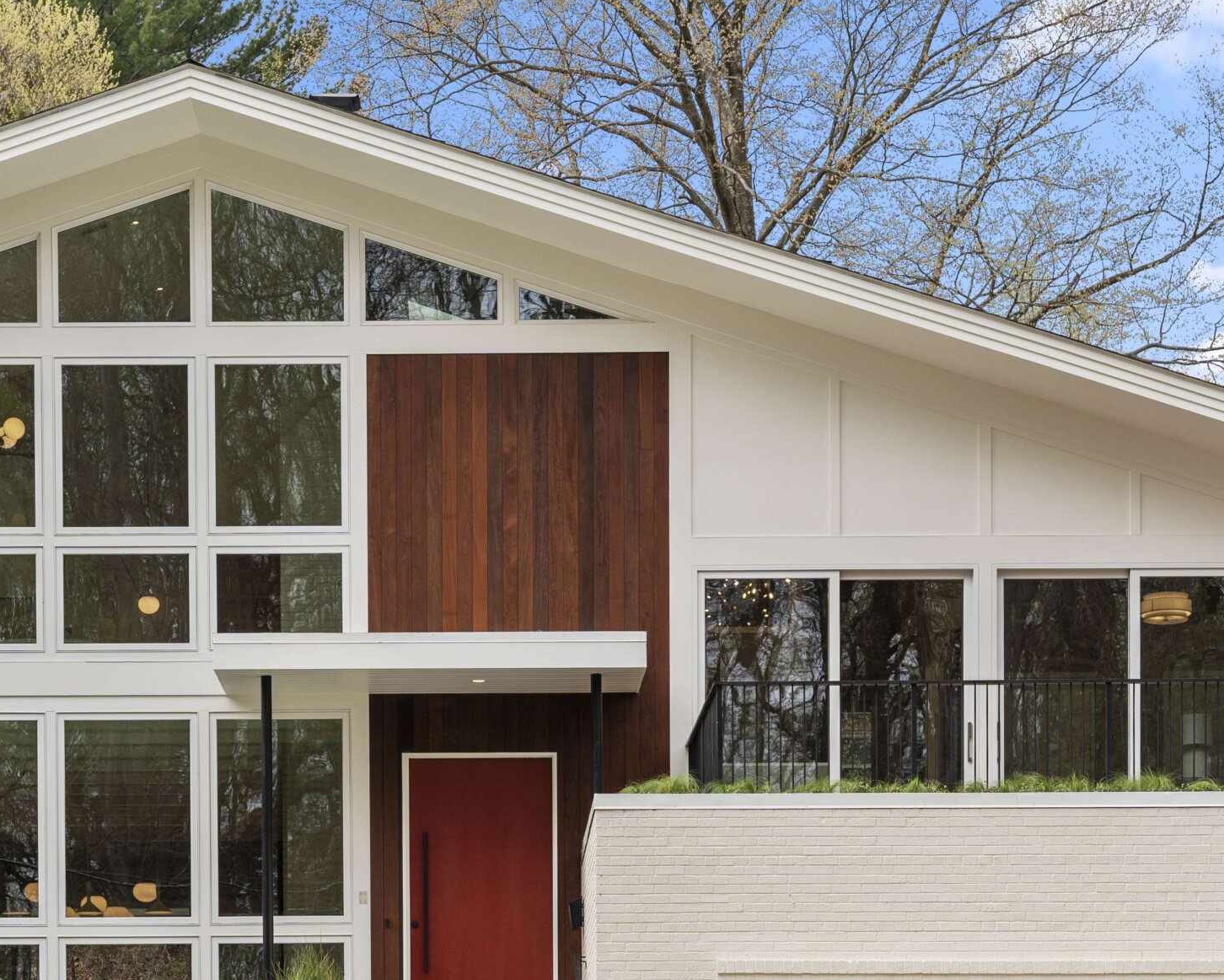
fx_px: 3449
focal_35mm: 95
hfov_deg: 20.1
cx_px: 465
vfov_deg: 16.2
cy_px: 577
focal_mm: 49.1
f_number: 4
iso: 100
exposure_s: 1/640
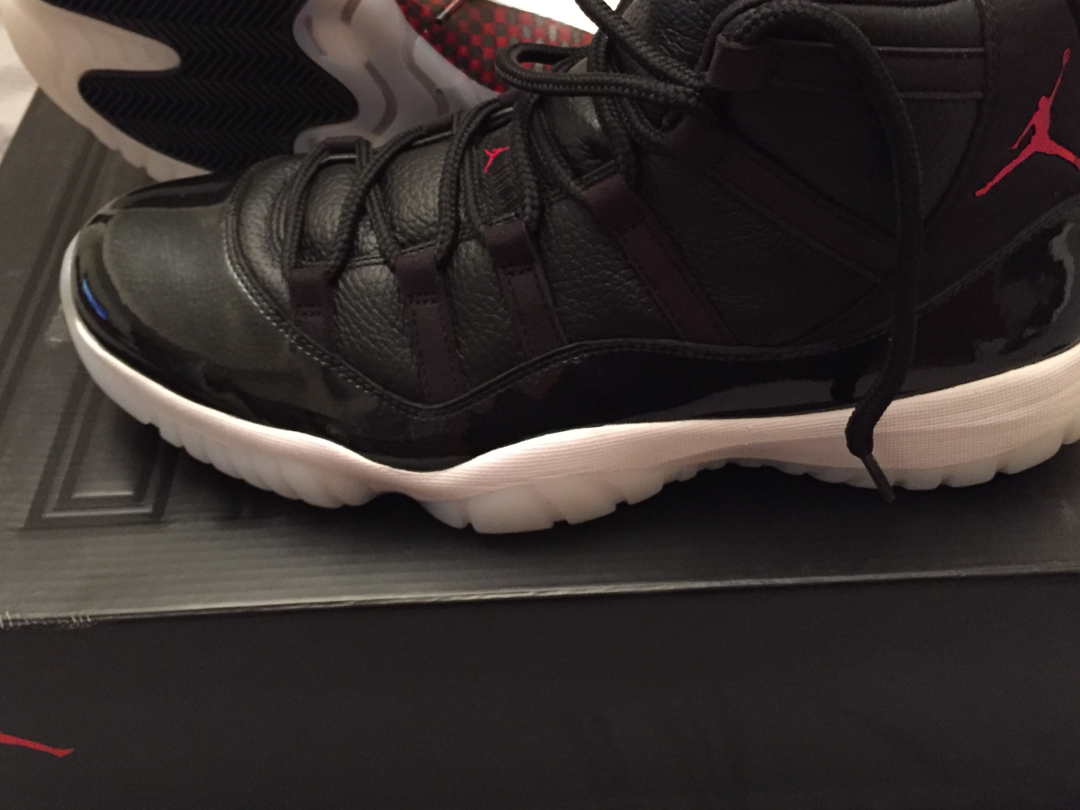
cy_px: 293
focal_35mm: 39
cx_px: 523
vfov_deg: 36.6
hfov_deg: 47.9
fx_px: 1217
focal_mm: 4.15
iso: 400
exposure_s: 1/15
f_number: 2.2
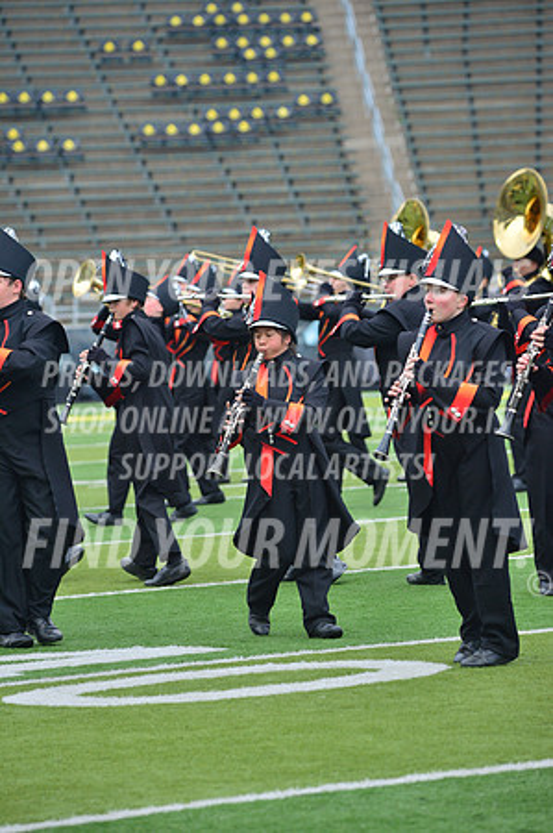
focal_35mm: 210
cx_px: 276
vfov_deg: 9.8
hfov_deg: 6.5
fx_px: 4850
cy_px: 416
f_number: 5.6
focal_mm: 210
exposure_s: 1/800
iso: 200
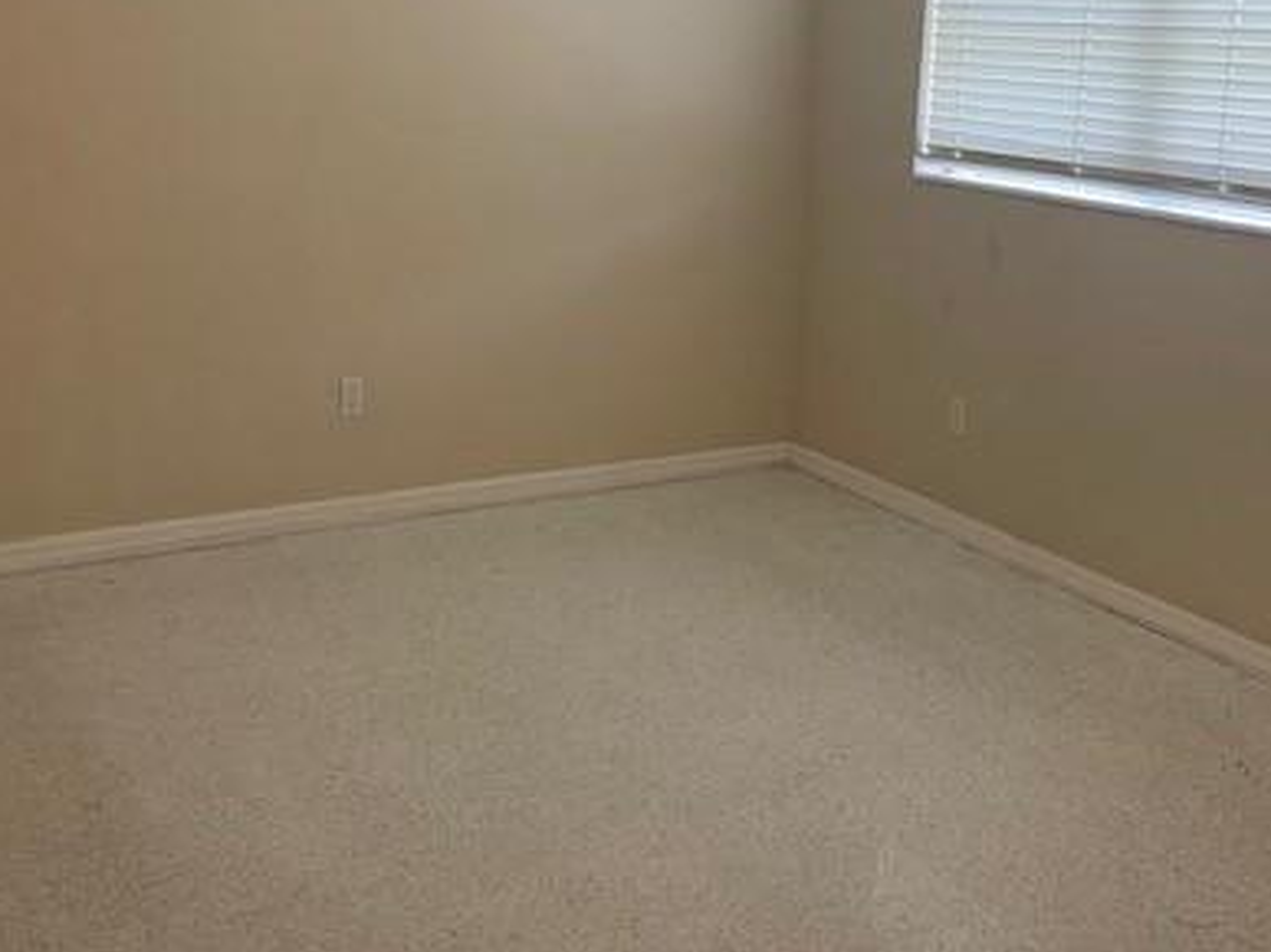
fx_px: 1578
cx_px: 667
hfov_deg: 43.8
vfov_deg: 33.1
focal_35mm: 43
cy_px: 272
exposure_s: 1/60
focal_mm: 4.25
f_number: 1.8
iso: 80
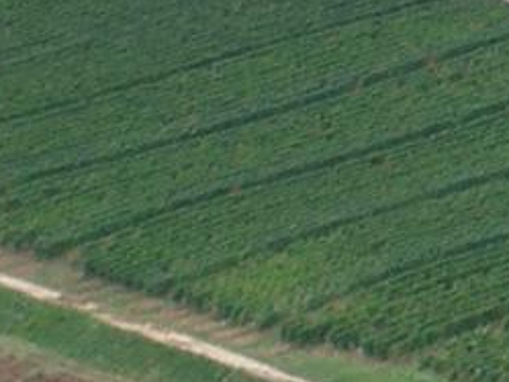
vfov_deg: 2.0
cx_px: 1026
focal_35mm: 751
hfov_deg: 2.6
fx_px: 11048
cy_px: -509
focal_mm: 24
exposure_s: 1/400
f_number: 4.9
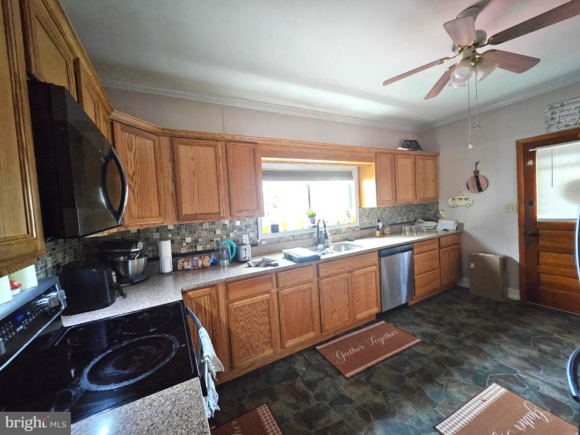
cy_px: 218
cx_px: 290
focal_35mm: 13
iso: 500
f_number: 2.2
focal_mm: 1.74
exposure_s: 1/30
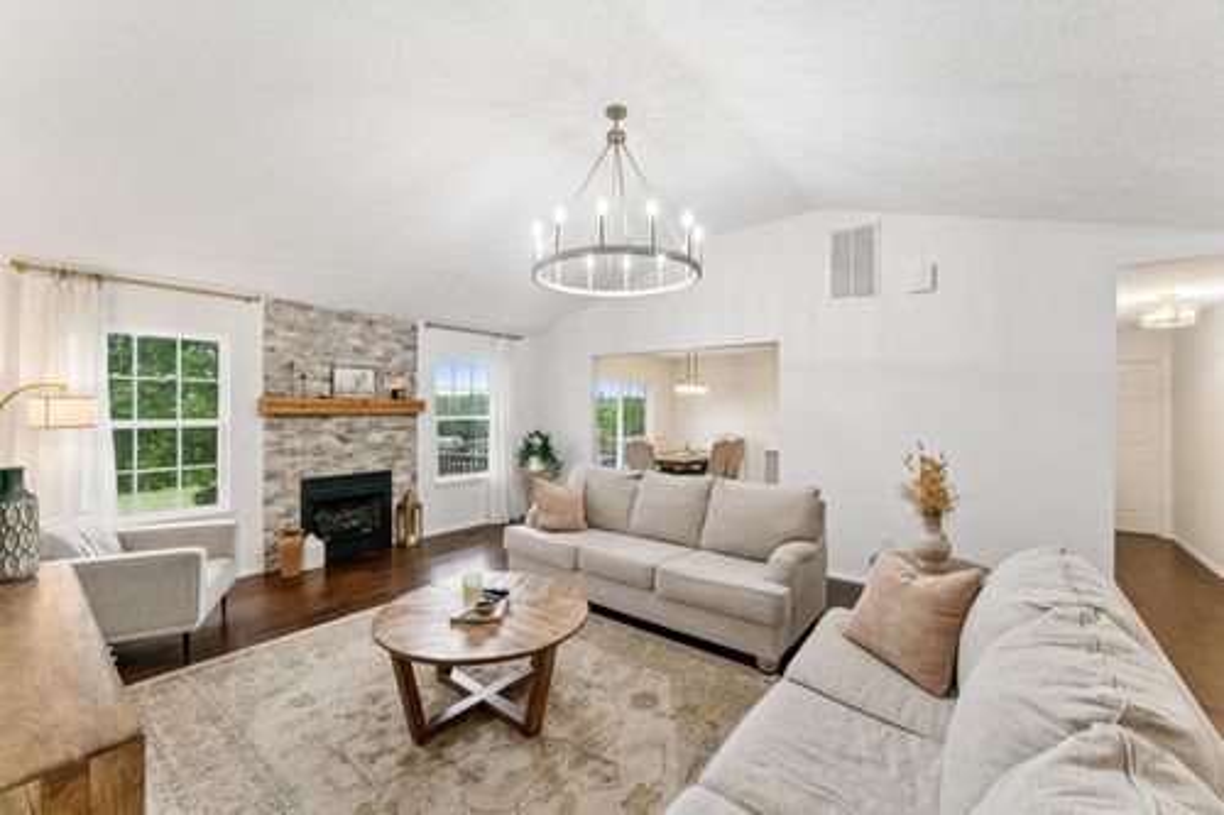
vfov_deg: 81.2
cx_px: 612
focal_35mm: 14
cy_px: 408
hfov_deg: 104.3
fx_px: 476
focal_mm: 14
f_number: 9
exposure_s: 1/50
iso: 400
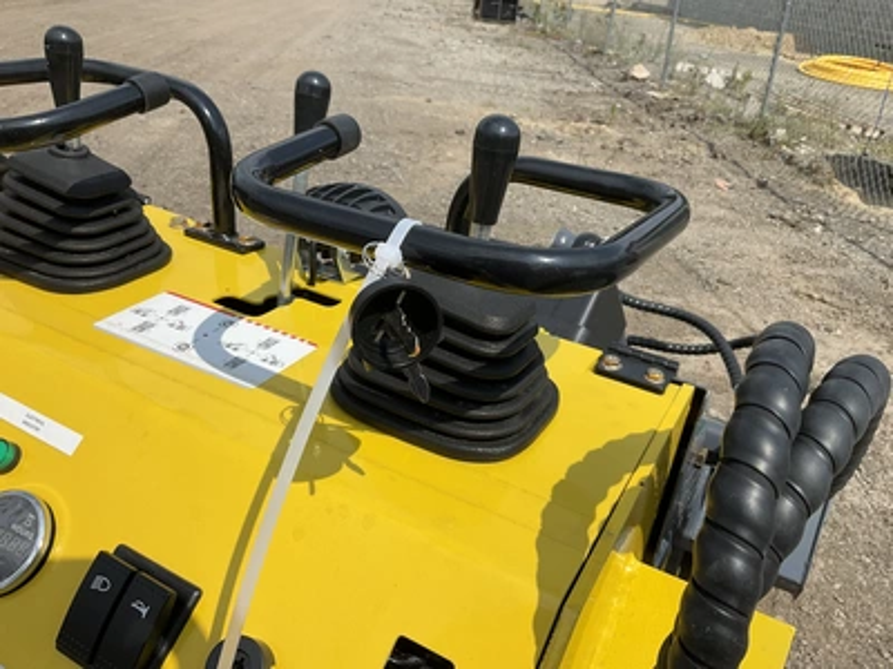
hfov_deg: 61.7
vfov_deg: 48.2
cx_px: 446
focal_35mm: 29
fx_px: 748
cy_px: 334
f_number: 1.8
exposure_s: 1/3322
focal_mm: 3
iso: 25
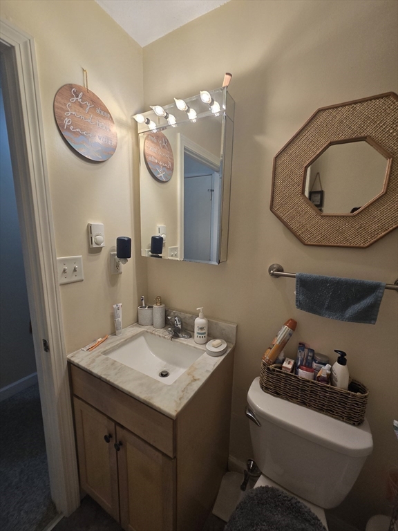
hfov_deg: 89.9
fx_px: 199
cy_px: 266
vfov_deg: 106.2
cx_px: 199
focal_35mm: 13
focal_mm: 2.2
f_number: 2.2
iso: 100
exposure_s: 1/60
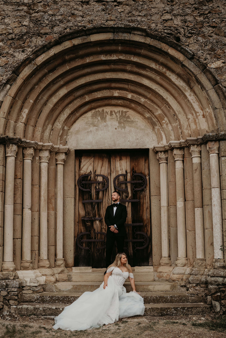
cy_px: 169
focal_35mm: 35
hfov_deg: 37.9
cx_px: 113
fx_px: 330
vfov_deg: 54.4
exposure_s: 1/1000
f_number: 2.2
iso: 200
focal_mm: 35
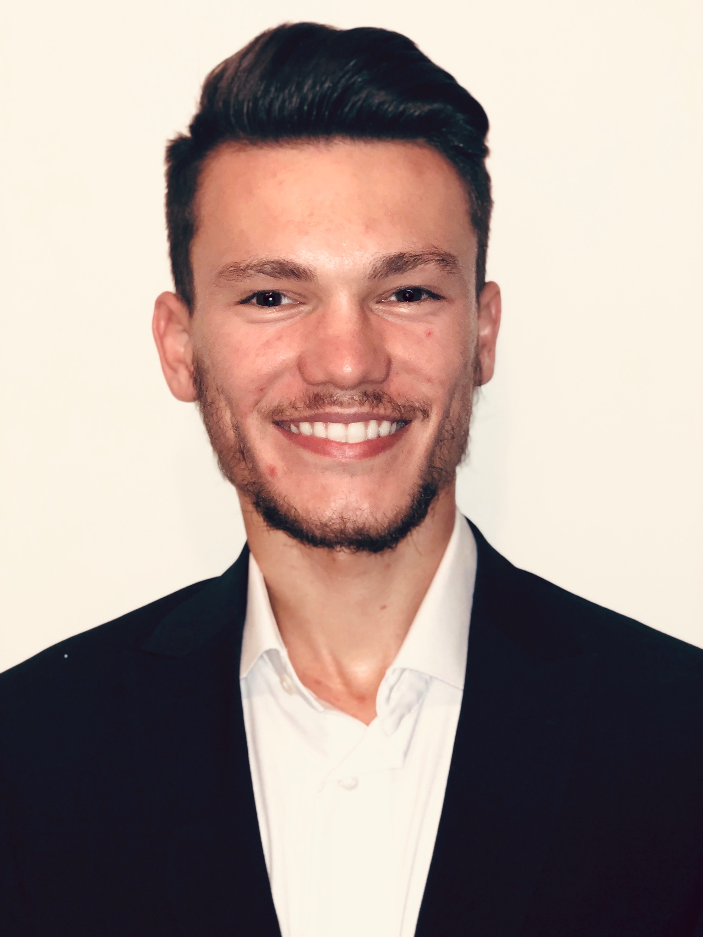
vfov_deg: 36.8
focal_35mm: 52
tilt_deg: -4.9
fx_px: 1408
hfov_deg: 28.0
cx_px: 352
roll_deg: -0.9
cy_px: 468
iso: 100
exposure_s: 1/30
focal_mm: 6
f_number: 2.4
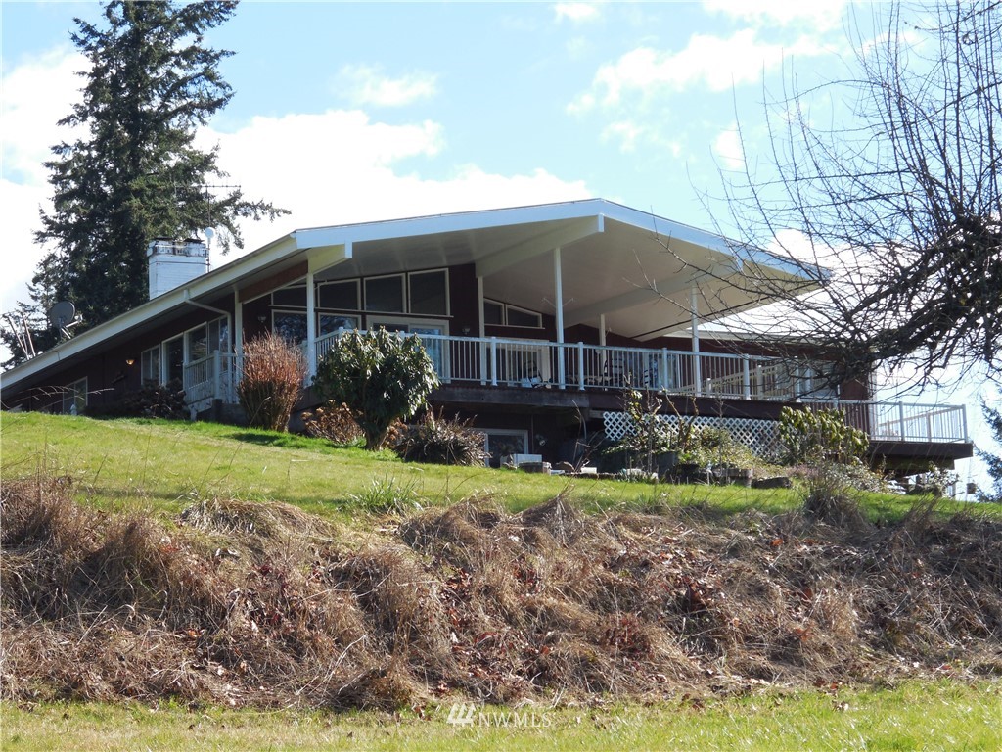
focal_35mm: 81
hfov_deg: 24.1
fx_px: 2345
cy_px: 376
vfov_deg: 18.2
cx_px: 501
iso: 125
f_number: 6.6
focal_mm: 14.5
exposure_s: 1/200
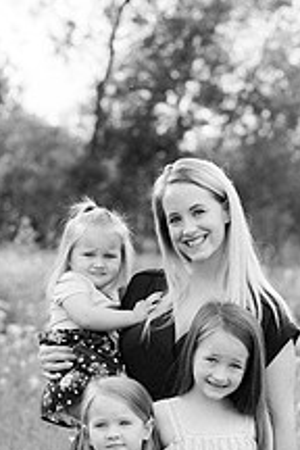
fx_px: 2137
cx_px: 152
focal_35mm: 171
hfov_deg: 8.0
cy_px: 415
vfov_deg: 11.9
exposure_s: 1/800
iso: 250
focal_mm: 82
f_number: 4.5
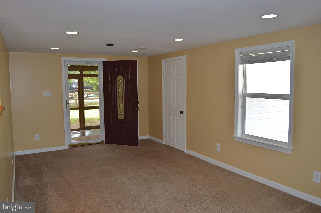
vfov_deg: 47.8
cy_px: 106
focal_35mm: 27
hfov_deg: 67.4
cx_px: 160
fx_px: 240
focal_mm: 18
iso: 400
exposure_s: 1/100
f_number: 3.5
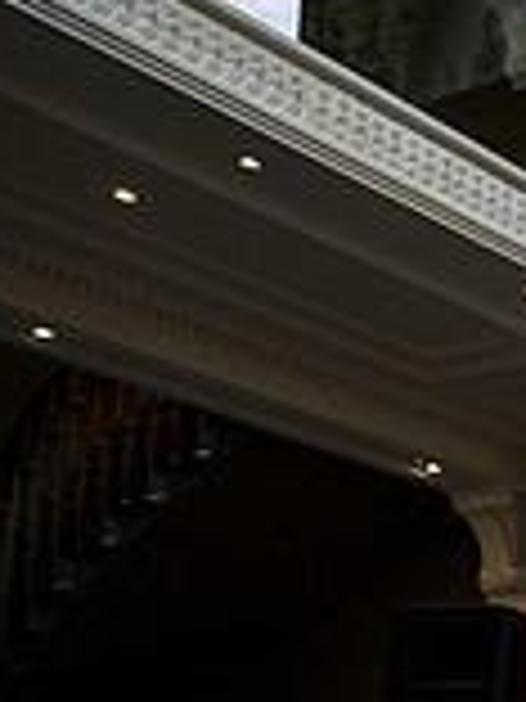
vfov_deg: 21.7
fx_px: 1742
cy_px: 745
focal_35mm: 86
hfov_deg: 13.1
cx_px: 1245
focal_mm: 24
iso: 2500
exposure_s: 1/500
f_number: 2.8
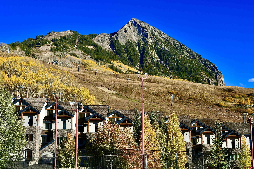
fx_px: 339
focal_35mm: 48
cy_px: 84
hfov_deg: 41.1
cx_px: 127
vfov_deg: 28.1
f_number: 7.1
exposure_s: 1/250
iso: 100
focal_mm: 32
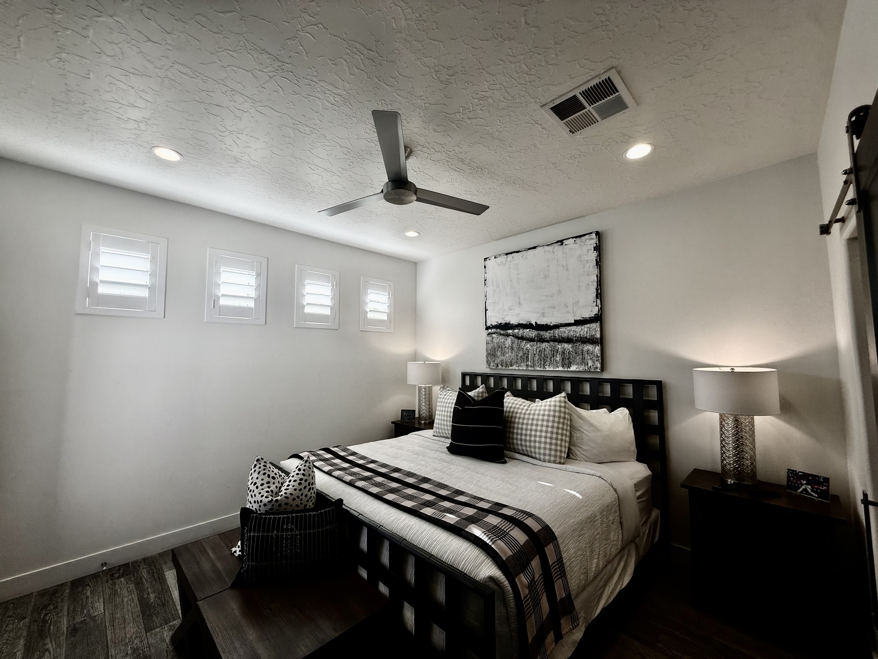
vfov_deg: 85.7
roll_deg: +0.7
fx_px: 355
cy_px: 330
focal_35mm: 14
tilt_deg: +5.5
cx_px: 439
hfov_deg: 102.1
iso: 64
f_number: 2.2
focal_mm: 2.22
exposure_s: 1/128
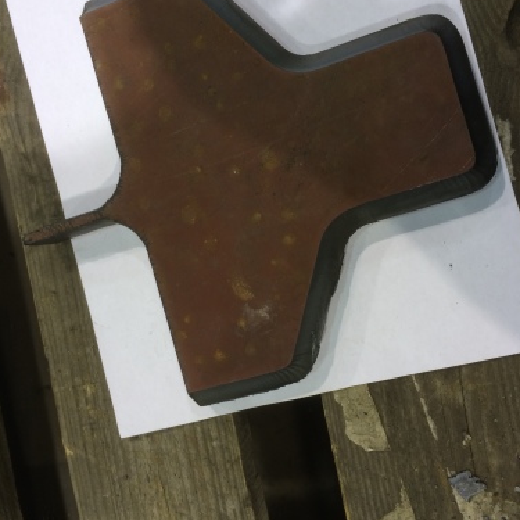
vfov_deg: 47.2
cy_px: 240
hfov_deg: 47.2
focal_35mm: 35
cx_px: 265
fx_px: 595
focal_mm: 4.15
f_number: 2.2
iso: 80
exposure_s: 1/30
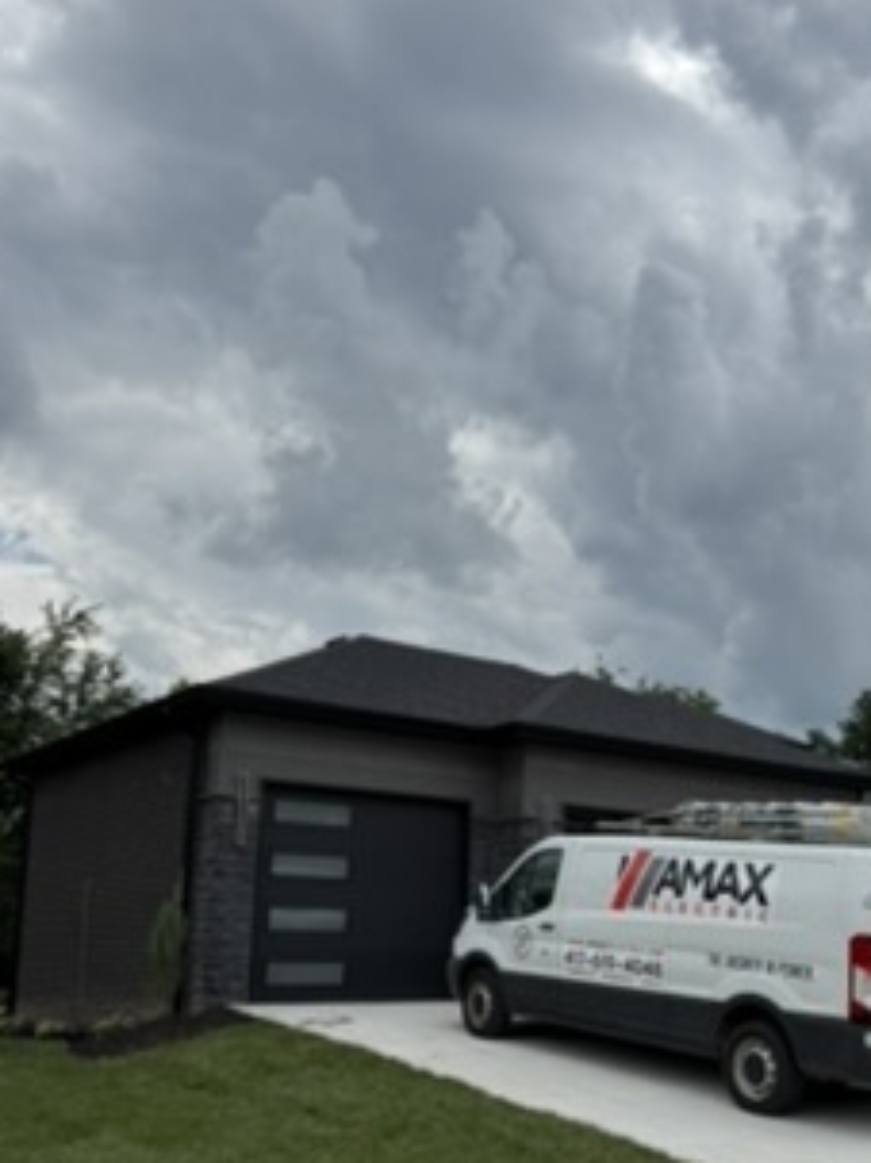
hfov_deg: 37.3
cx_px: 572
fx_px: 1276
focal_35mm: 38
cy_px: 779
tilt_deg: +10.1
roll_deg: -1.7
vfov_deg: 48.1
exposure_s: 1/9091
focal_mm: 6.76
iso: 80
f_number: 1.78
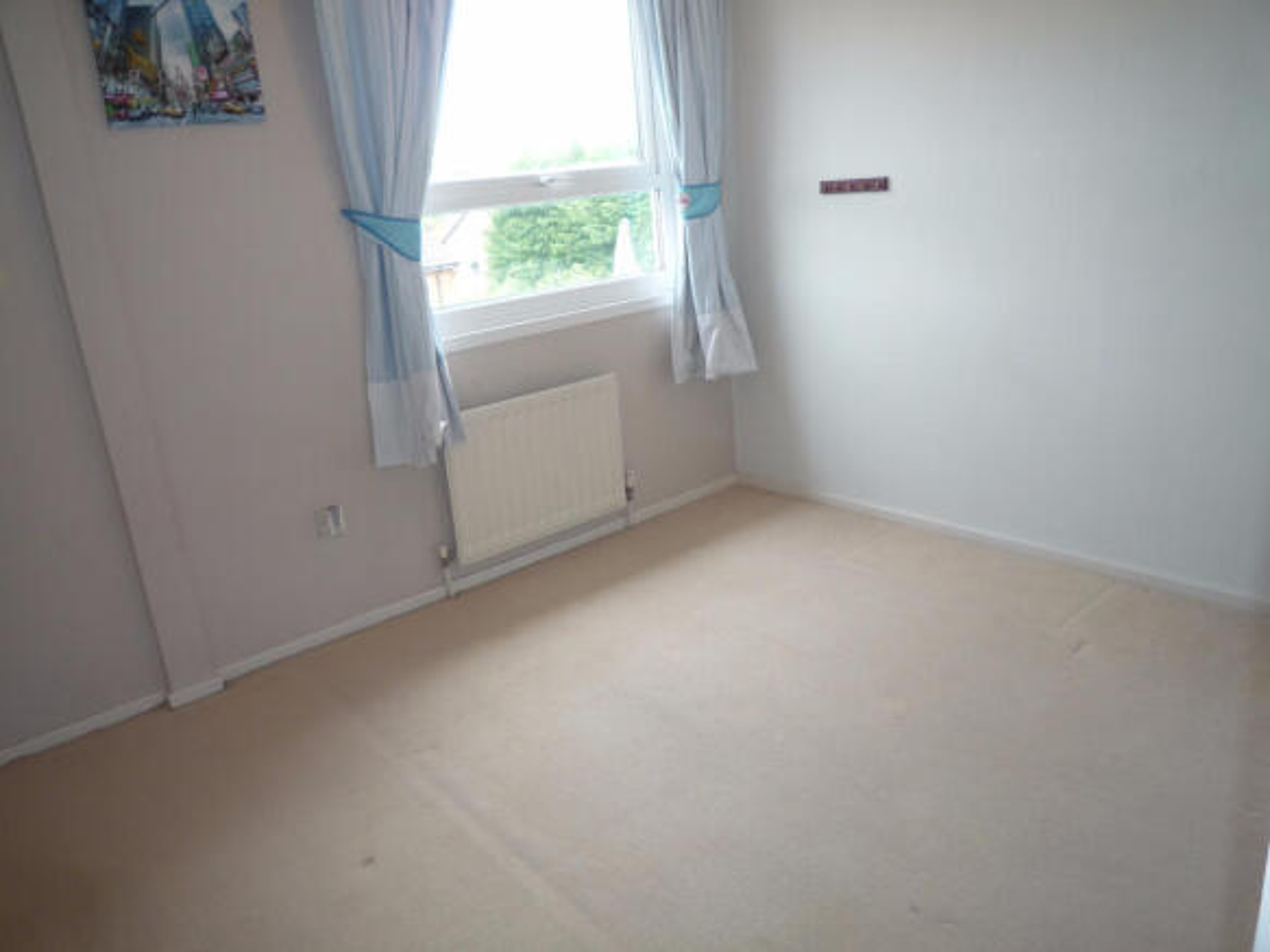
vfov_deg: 54.9
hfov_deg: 69.4
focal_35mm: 25
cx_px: 635
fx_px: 917
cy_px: 476
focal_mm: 4.4
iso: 100
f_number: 2.8
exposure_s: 1/50
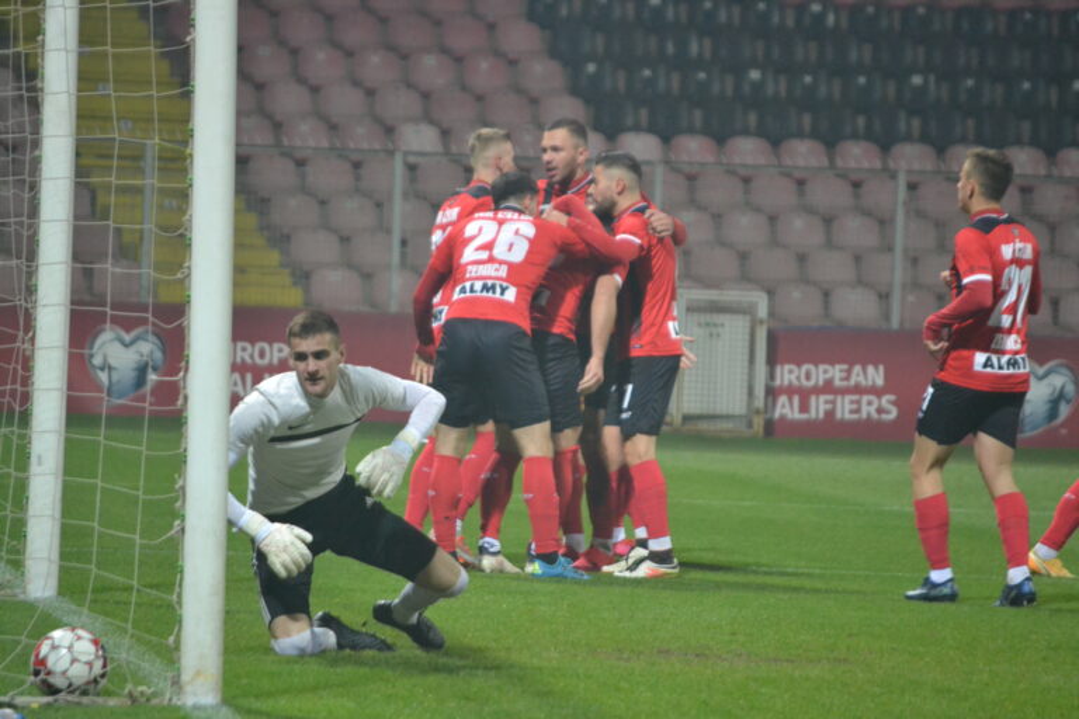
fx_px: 8991
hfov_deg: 6.9
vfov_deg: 4.6
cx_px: 540
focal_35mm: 300
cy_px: 360
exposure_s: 1/320
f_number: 5.6
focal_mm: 200
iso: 3200
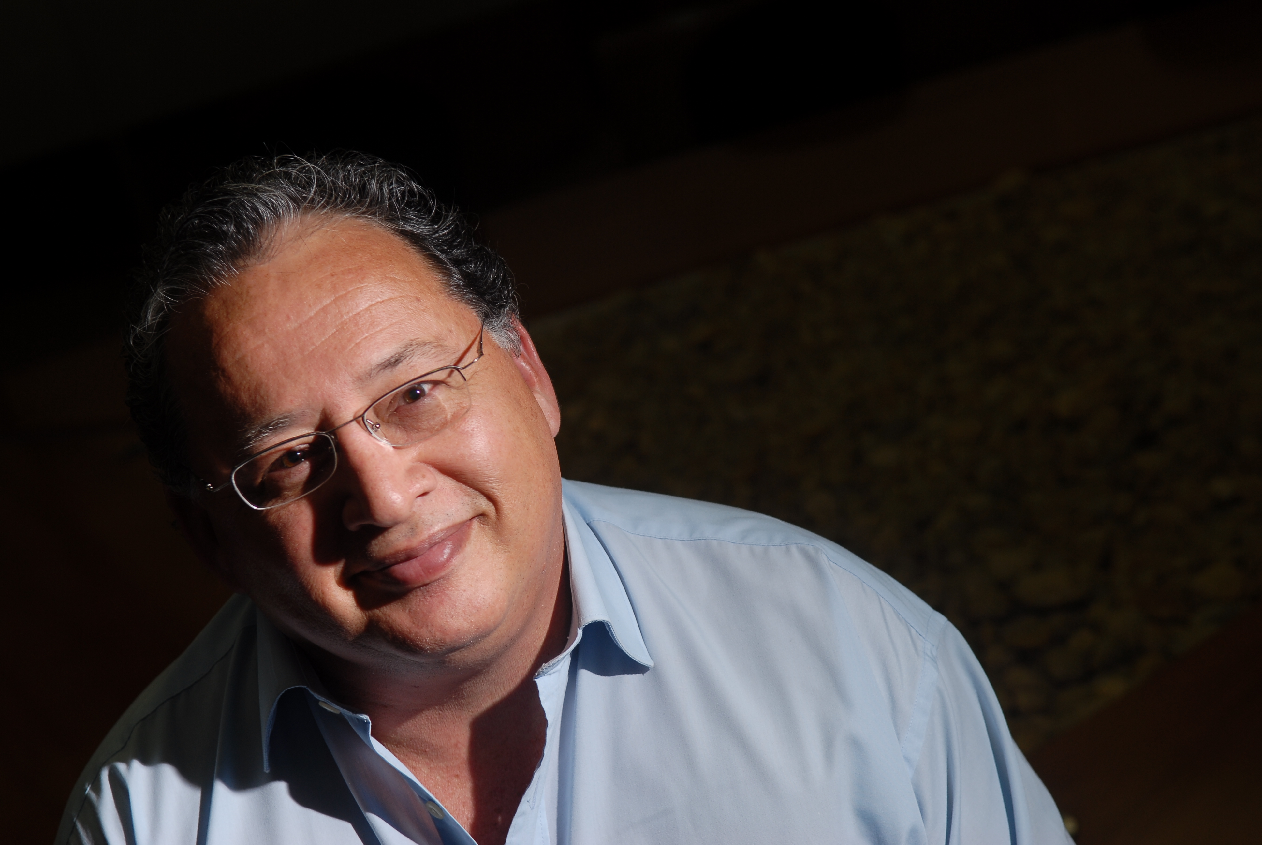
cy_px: 422
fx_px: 2896
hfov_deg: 24.6
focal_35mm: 82
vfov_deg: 16.6
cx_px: 631
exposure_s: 1/60
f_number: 4.5
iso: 100
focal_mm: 55
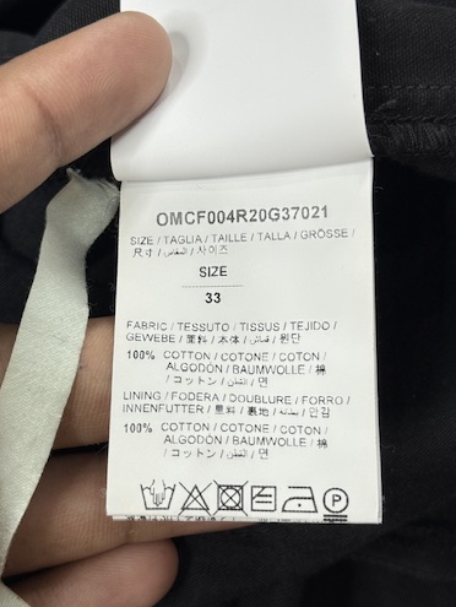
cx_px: 226
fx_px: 1088
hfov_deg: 23.7
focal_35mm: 62
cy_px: 319
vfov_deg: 31.2
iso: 50
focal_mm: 6.76
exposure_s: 1/121
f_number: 1.78
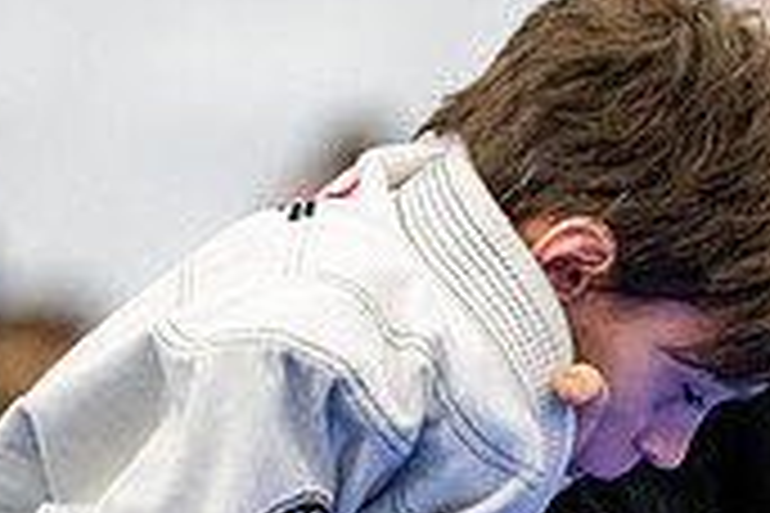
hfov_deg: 3.4
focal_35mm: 603
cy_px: 686
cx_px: 946
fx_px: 12896
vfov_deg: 2.3
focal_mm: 178
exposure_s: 1/500
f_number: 2.8
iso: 5000
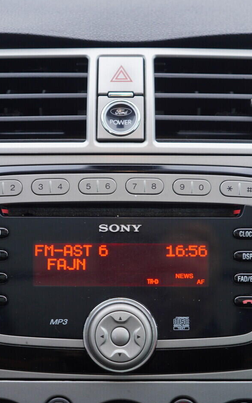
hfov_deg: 23.2
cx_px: 123
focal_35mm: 56
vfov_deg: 36.3
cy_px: 203
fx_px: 615
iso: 125
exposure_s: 1/40
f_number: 2.8
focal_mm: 24
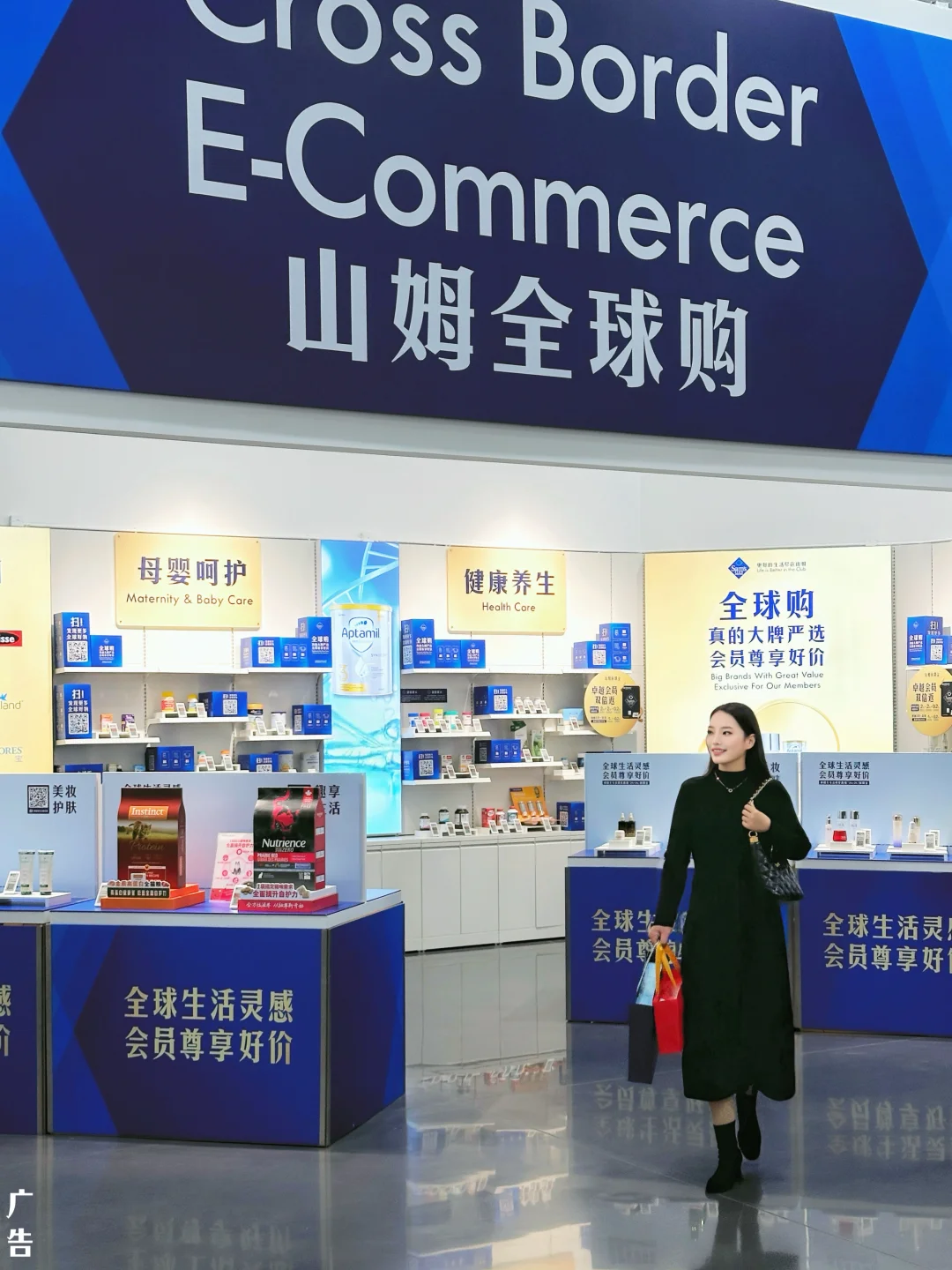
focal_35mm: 48
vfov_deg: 39.7
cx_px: 476
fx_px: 1760
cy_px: 635
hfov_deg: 30.3
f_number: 1.78
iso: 64
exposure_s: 1/704
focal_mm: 6.86
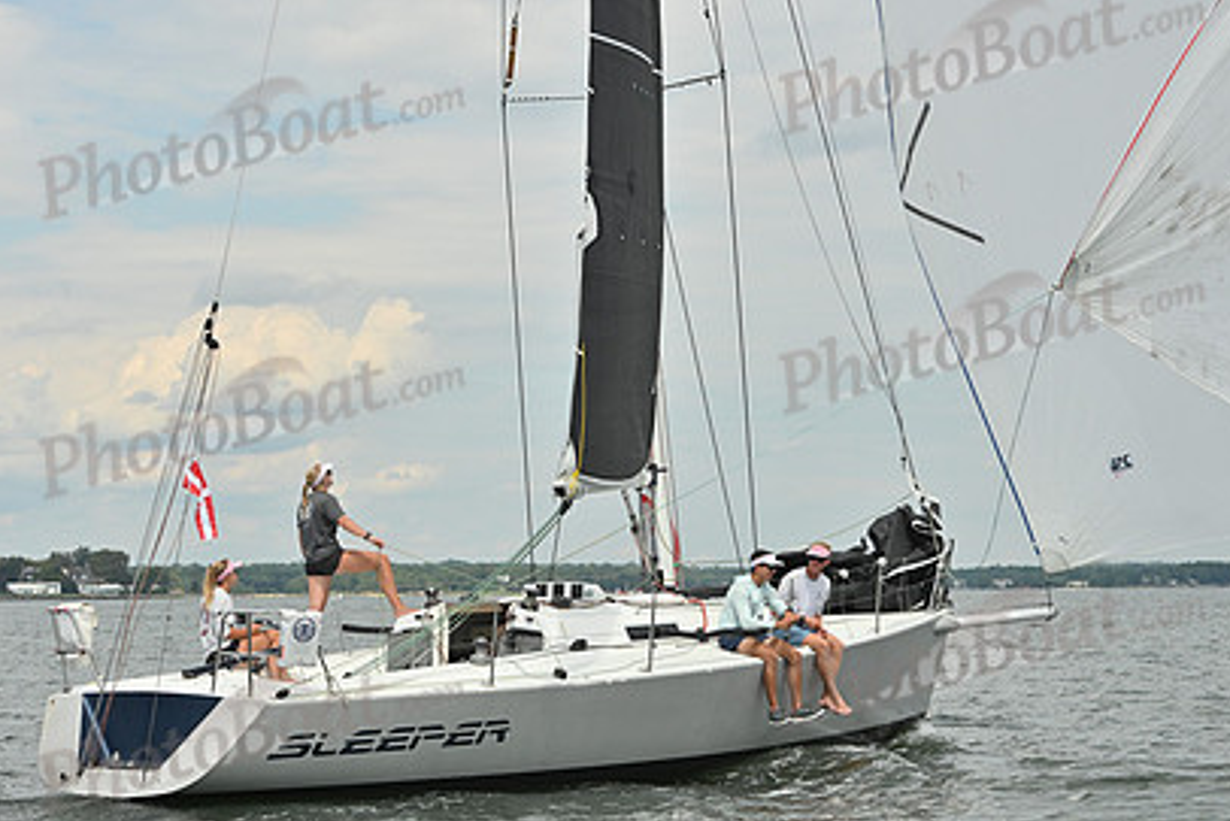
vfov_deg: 13.7
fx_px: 3418
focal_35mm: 100
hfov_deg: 20.4
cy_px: 535
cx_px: 624
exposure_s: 1/1250
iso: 320
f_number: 8
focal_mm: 70
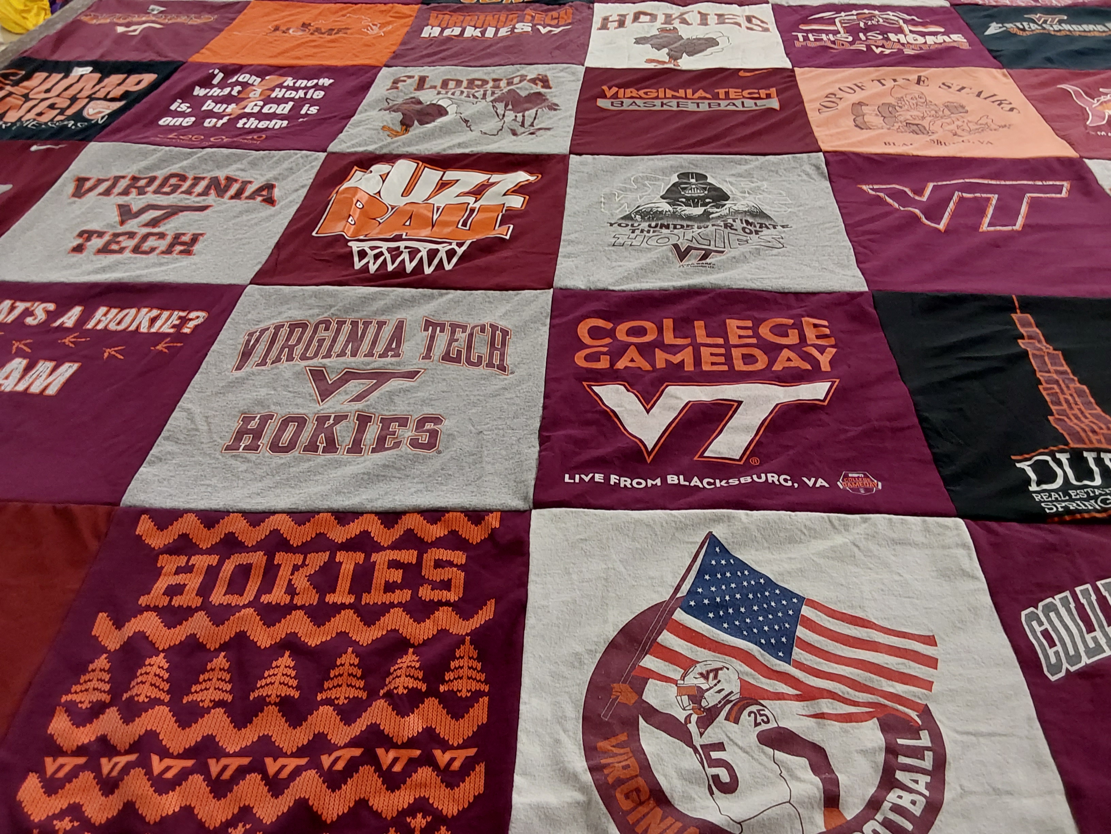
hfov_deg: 63.4
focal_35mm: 28
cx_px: 556
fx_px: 899
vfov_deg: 49.7
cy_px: 417
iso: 100
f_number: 1.9
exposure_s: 1/60
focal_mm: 2.91
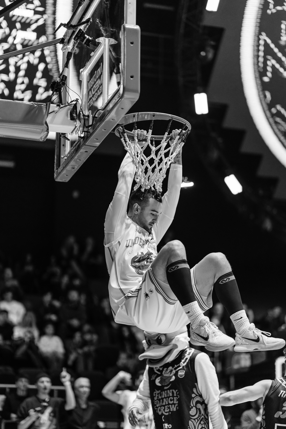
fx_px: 1013
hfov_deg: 16.1
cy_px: 214
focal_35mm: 85
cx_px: 143
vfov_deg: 23.9
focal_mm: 85
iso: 800
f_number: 1.4
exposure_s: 1/1000
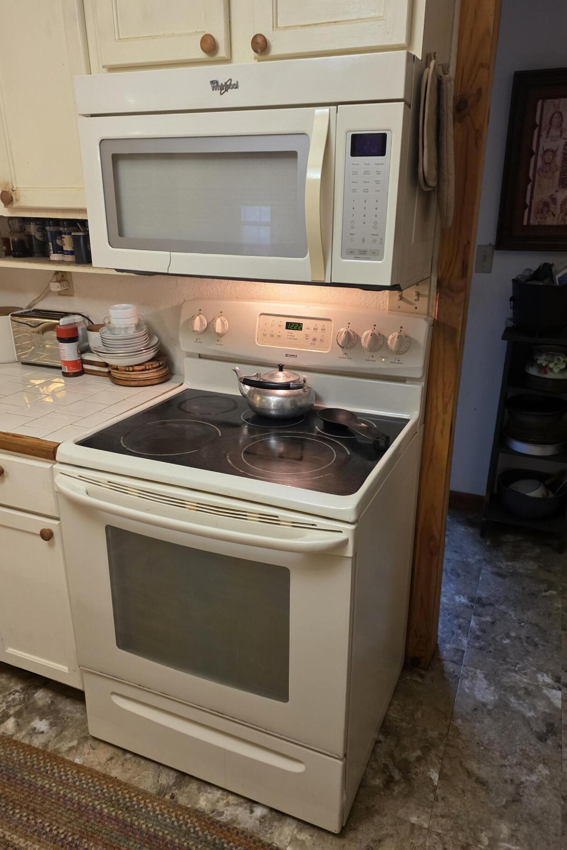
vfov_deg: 69.4
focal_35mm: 26
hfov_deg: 49.5
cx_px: 300
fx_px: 614
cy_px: 439
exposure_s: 1/120
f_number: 1.7
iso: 500
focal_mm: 6.25
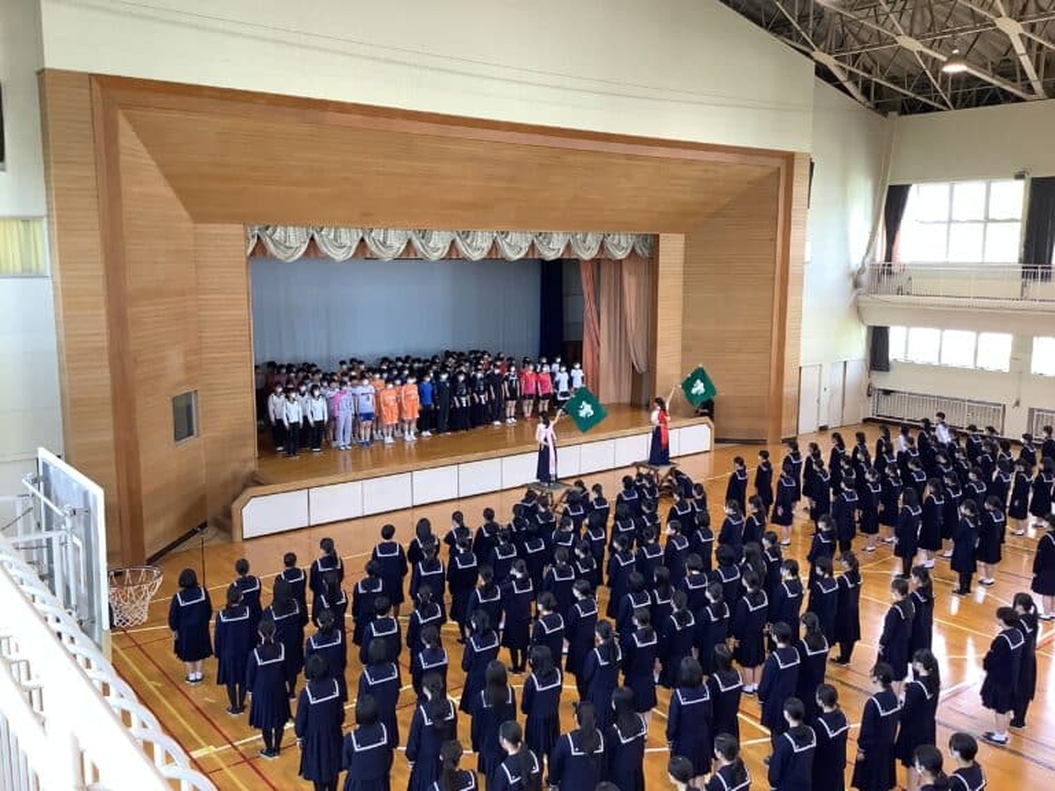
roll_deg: -1.0
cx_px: 528
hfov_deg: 58.4
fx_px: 945
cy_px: 396
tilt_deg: -11.0
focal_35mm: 31
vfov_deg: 45.4
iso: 125
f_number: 2.4
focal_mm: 3.3
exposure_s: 1/50
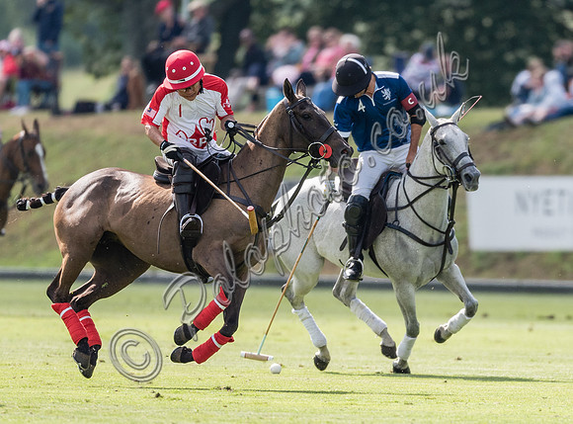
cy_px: 279
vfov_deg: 1.4
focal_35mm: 1031
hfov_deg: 1.9
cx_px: 369
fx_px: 16986
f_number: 4
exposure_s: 1/3200
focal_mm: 500
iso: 400
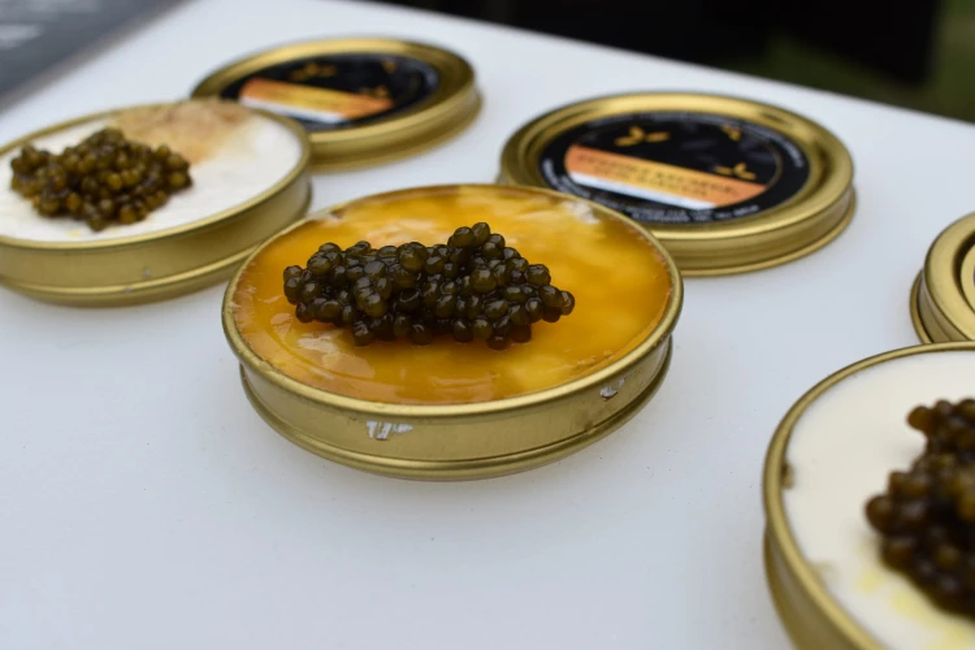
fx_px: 1097
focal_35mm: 40
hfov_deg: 47.9
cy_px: 325
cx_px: 488
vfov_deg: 33.0
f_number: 8
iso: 110
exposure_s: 1/250
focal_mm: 27
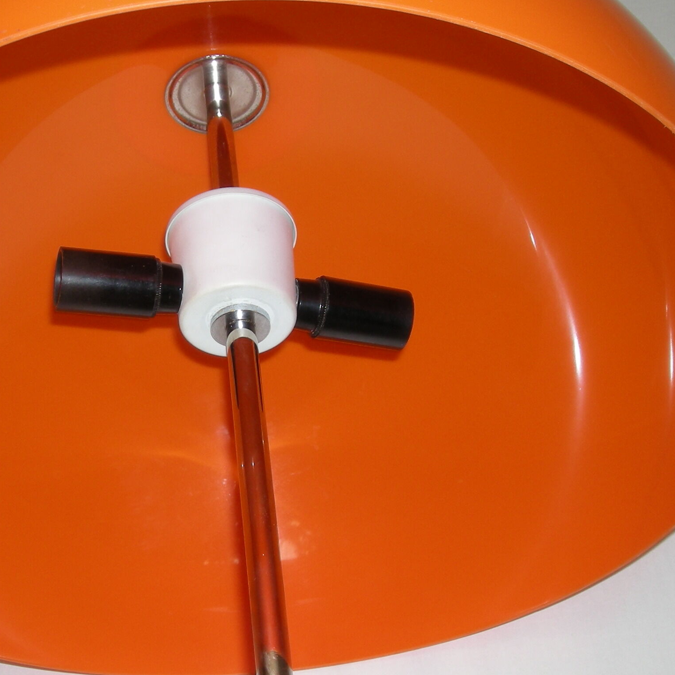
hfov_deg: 27.5
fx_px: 1368
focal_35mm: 62
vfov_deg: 27.7
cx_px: 199
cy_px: 340
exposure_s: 1/54.3
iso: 50
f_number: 2.8
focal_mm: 5.7
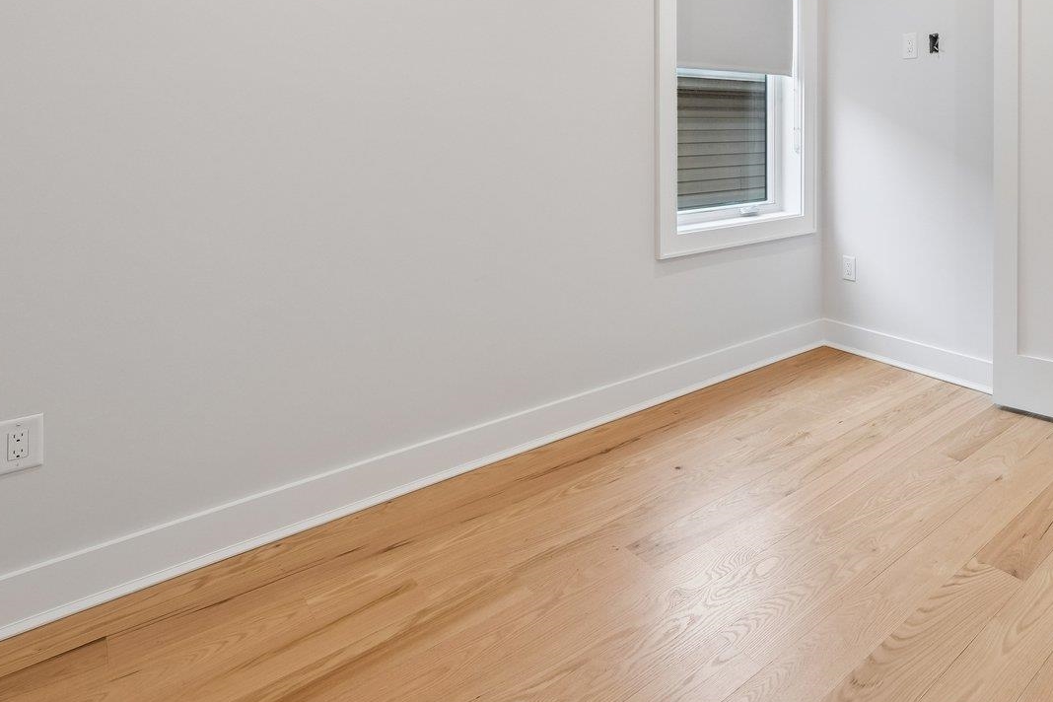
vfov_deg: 51.0
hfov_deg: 71.3
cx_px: 781
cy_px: 122
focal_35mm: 23
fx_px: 673
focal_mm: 8
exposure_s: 1/15
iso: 320
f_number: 8
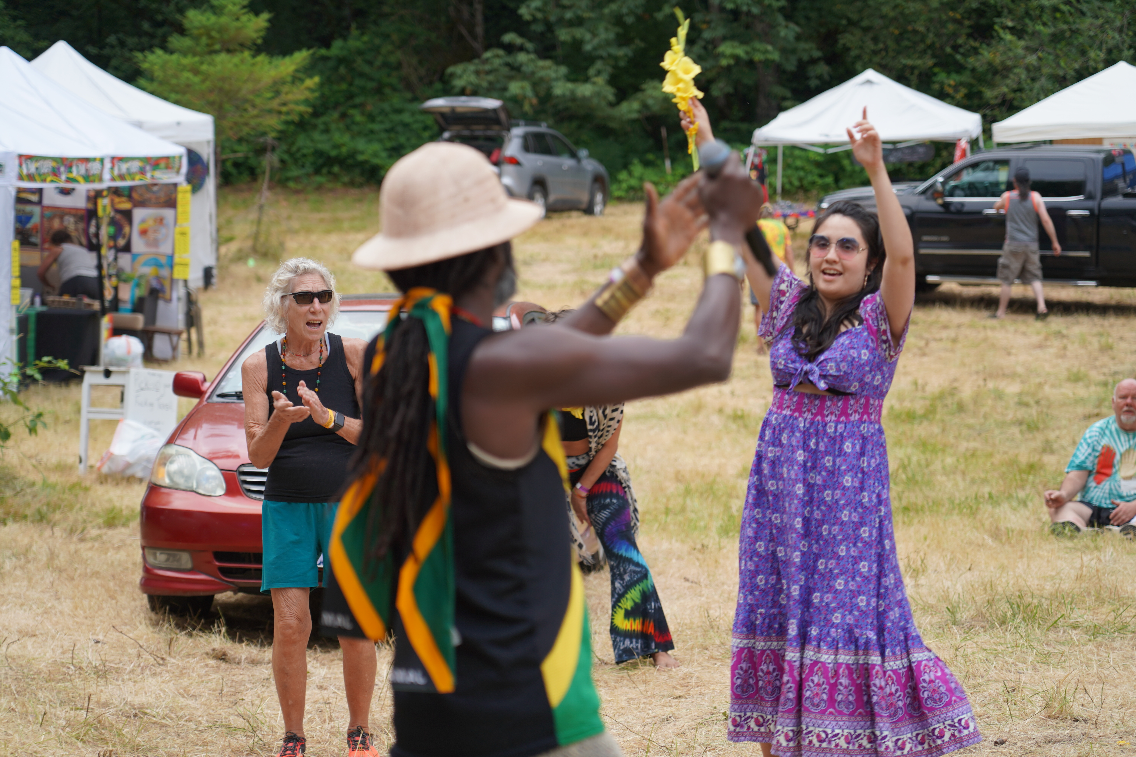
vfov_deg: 13.0
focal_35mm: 105
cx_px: 568
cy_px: 378
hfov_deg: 19.5
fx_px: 3313
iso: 200
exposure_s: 1/160
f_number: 4
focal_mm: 105
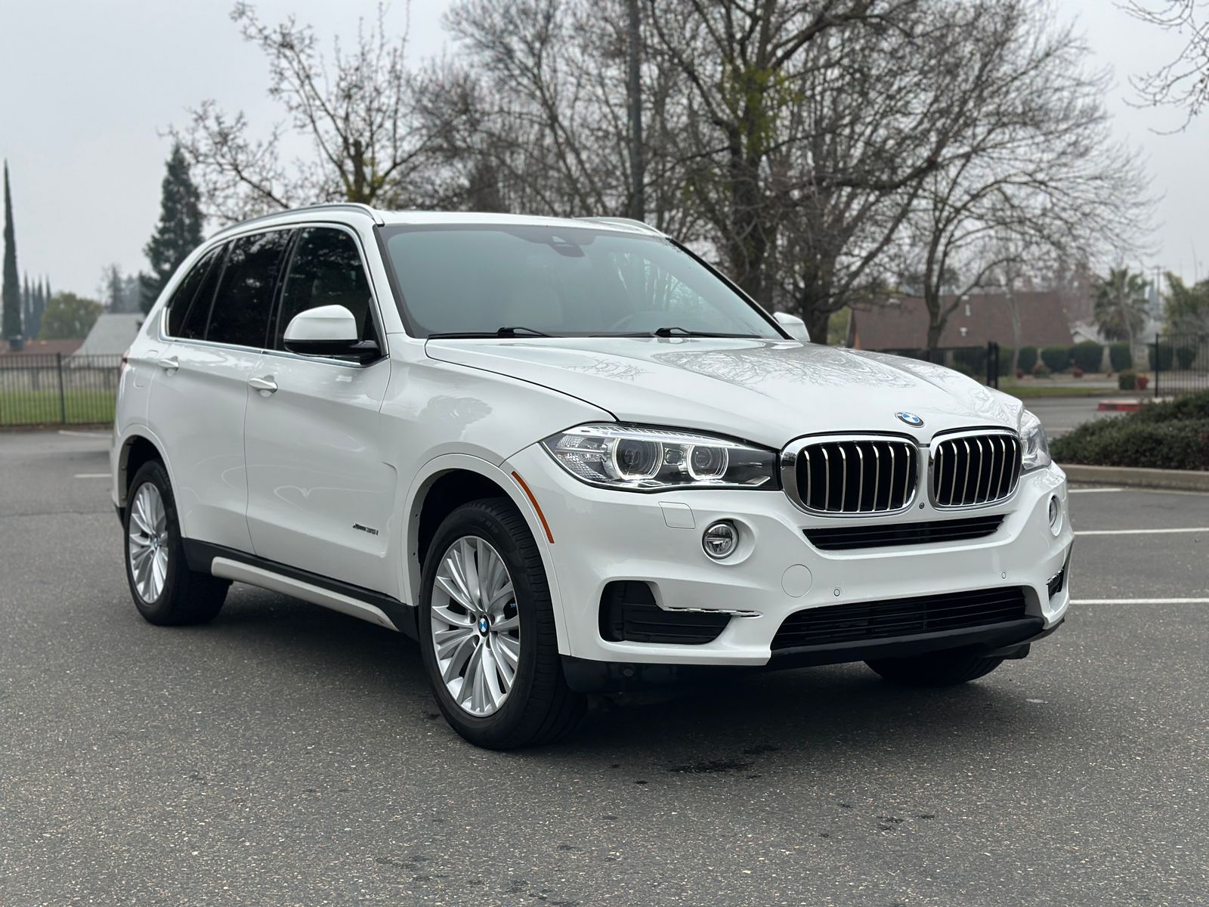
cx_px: 604
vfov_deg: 30.3
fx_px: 1676
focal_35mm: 48
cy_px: 454
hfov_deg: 39.7
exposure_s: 1/2203
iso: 80
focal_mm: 6.86
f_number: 1.78
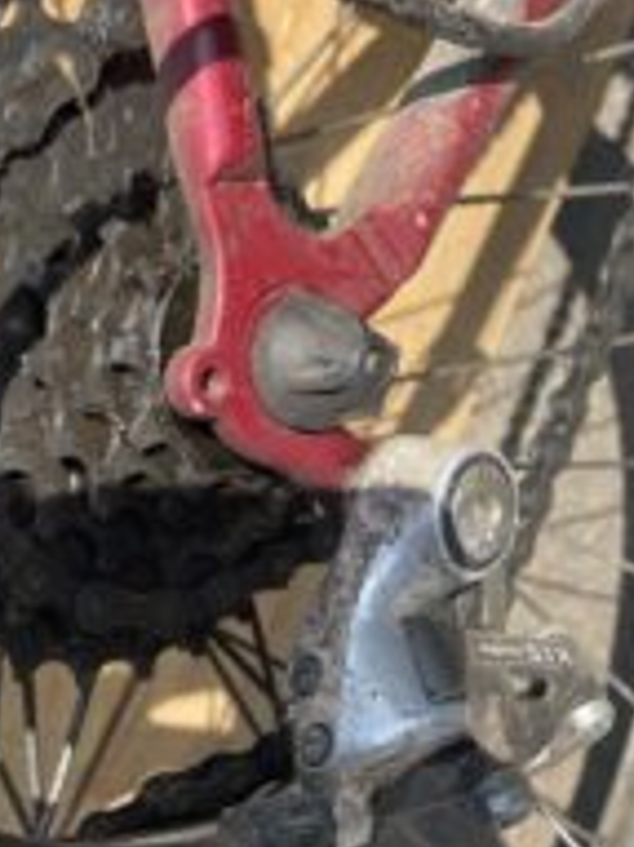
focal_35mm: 49
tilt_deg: -53.7
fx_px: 1198
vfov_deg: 38.4
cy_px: 576
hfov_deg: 29.3
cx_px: 461
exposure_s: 1/1511
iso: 32
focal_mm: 4.2
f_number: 1.6
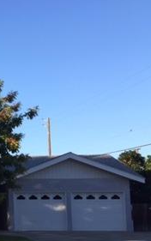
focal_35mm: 70
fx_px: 460
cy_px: 159
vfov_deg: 29.2
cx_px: -119
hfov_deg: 15.9
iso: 32
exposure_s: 1/694
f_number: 2.2
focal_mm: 4.15
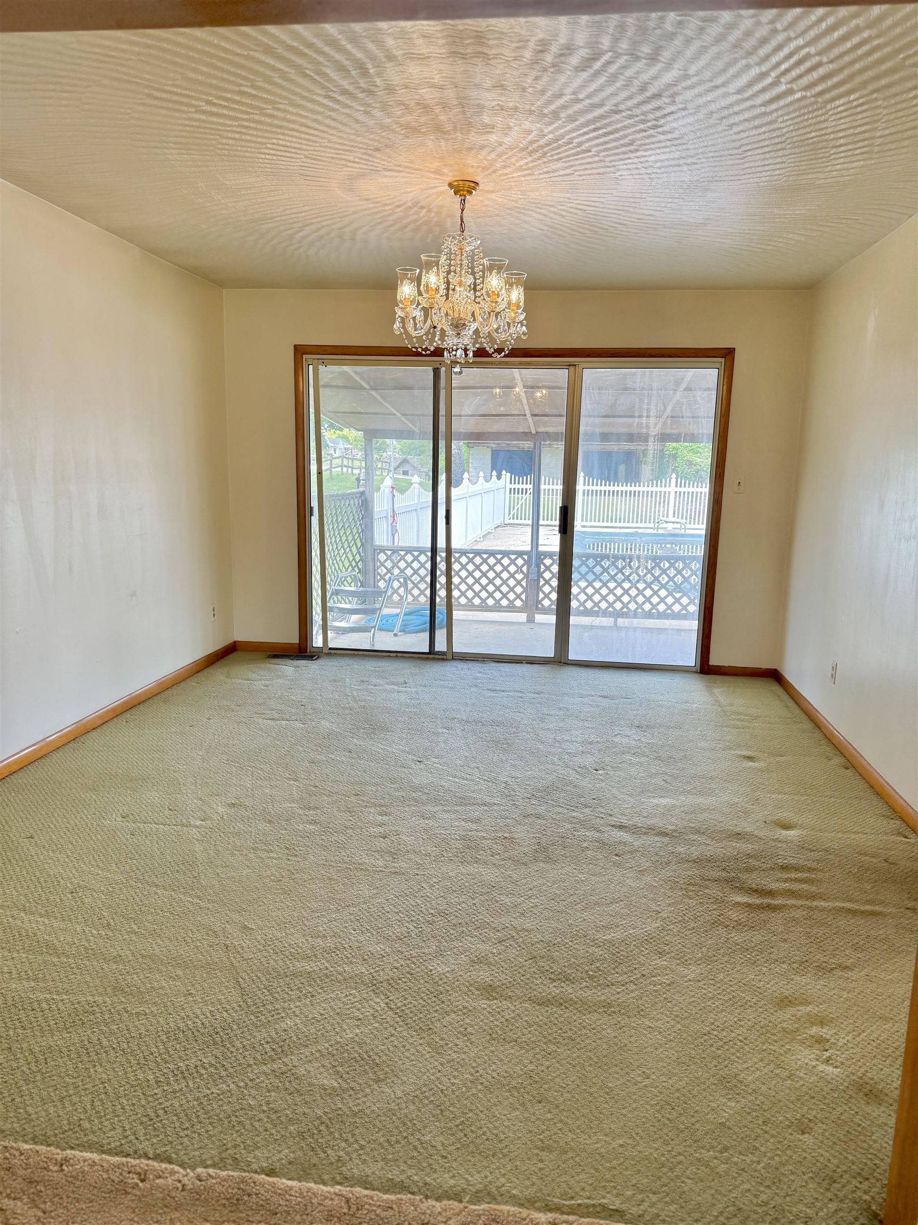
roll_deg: -1.6
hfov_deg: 56.8
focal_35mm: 24
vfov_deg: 71.6
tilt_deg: -10.3
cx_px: 459
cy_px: 612
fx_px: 849
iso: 125
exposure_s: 1/233
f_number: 1.78
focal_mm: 6.76
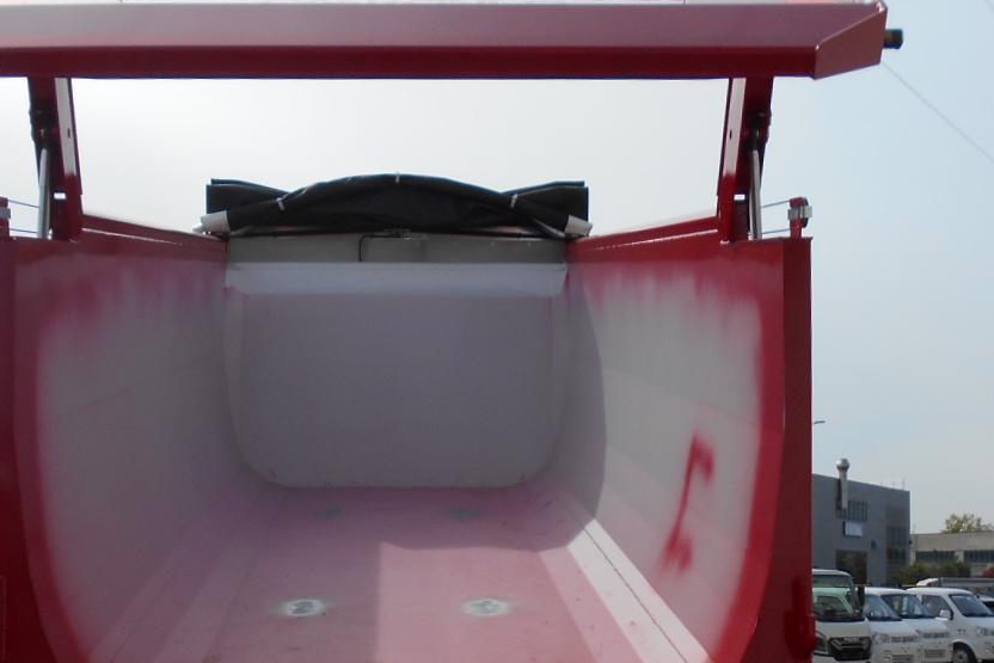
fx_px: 1436
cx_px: 384
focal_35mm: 52
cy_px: 491
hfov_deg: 38.0
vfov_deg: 25.7
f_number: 3.2
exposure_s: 1/1250
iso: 80
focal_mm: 4.6
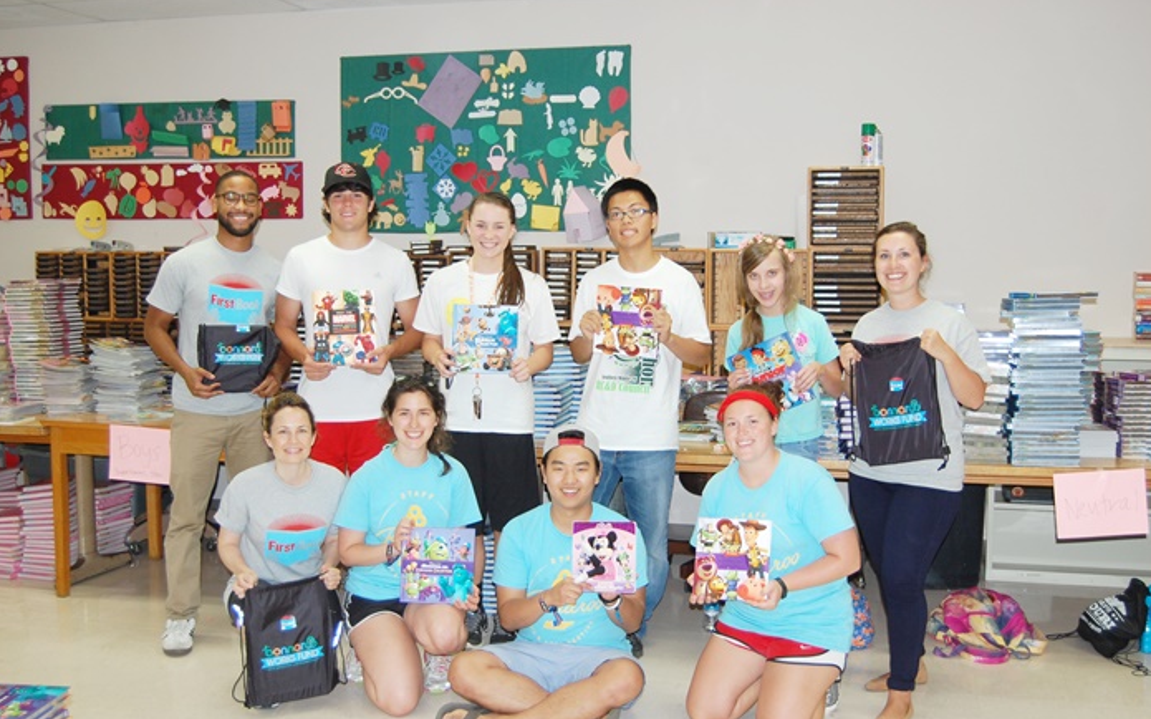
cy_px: 365
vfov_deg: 32.0
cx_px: 573
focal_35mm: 40
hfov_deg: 49.3
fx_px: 1254
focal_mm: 26
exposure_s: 1/60
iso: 400
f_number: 4.2
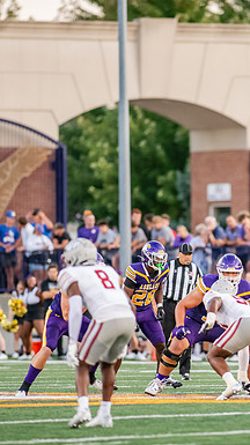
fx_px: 5597
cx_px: 247
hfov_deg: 2.6
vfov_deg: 4.6
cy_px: 222
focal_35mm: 474
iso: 3200
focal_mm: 300
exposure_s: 1/1000
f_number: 3.2
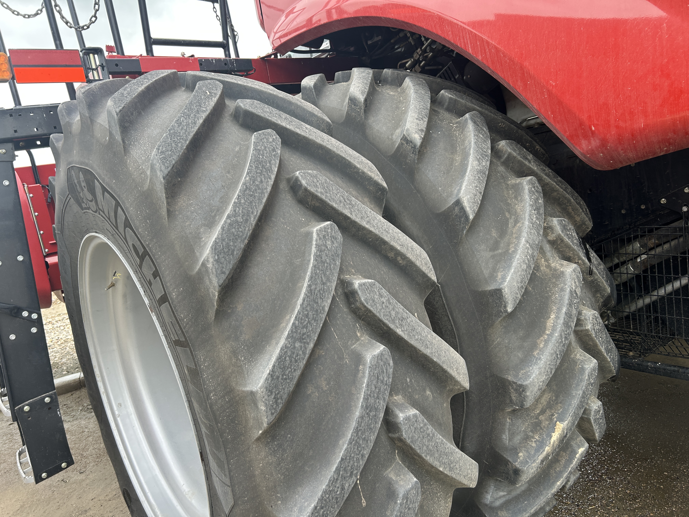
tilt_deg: -12.8
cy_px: 258
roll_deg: +11.4
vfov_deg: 53.1
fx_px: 518
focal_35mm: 26
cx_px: 344
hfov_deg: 67.3
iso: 50
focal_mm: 5.7
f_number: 1.5
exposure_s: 1/353
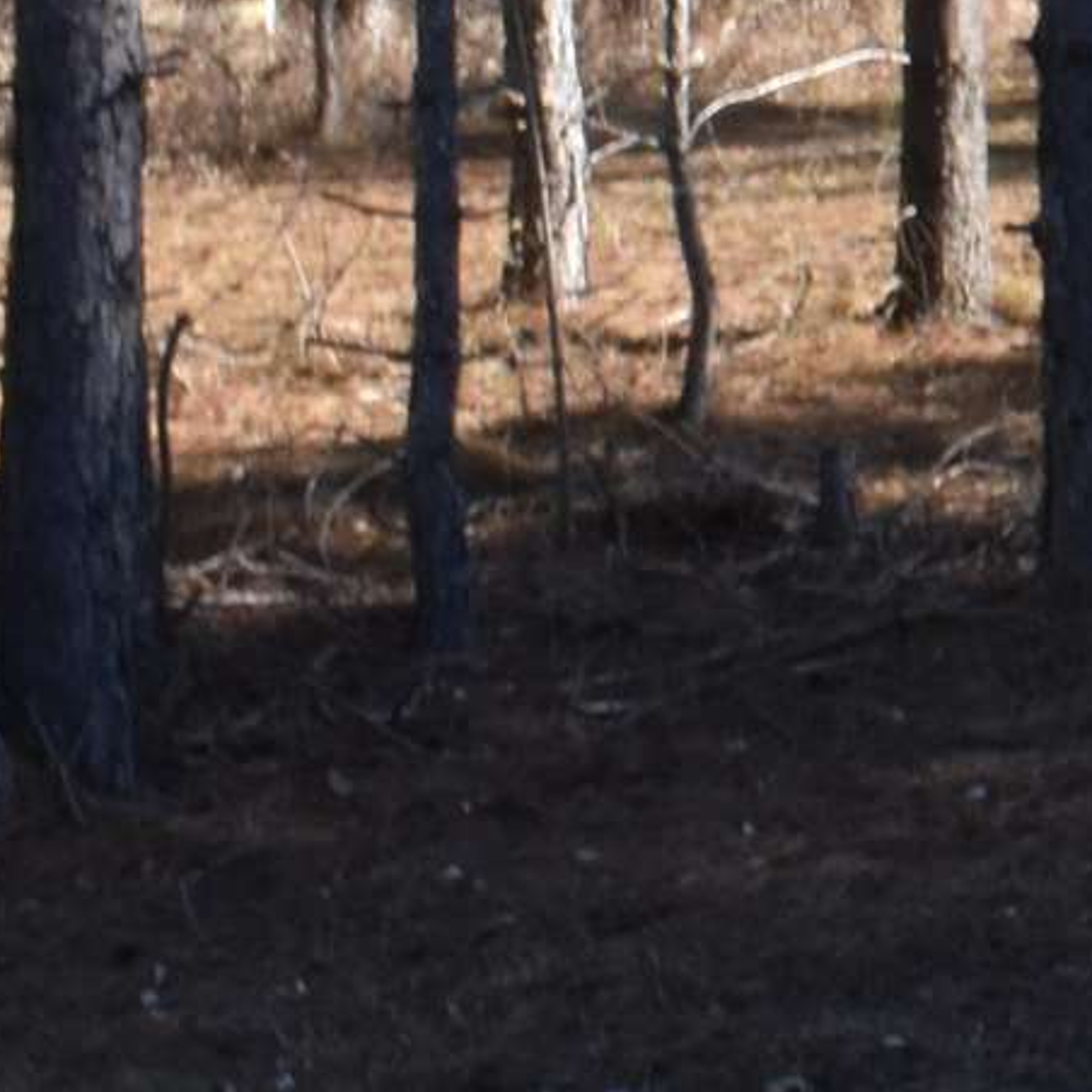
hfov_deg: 9.9
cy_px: -242
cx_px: 2575
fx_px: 5568
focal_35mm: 156
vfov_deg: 11.0
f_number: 22
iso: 500
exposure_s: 1/60
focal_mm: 18
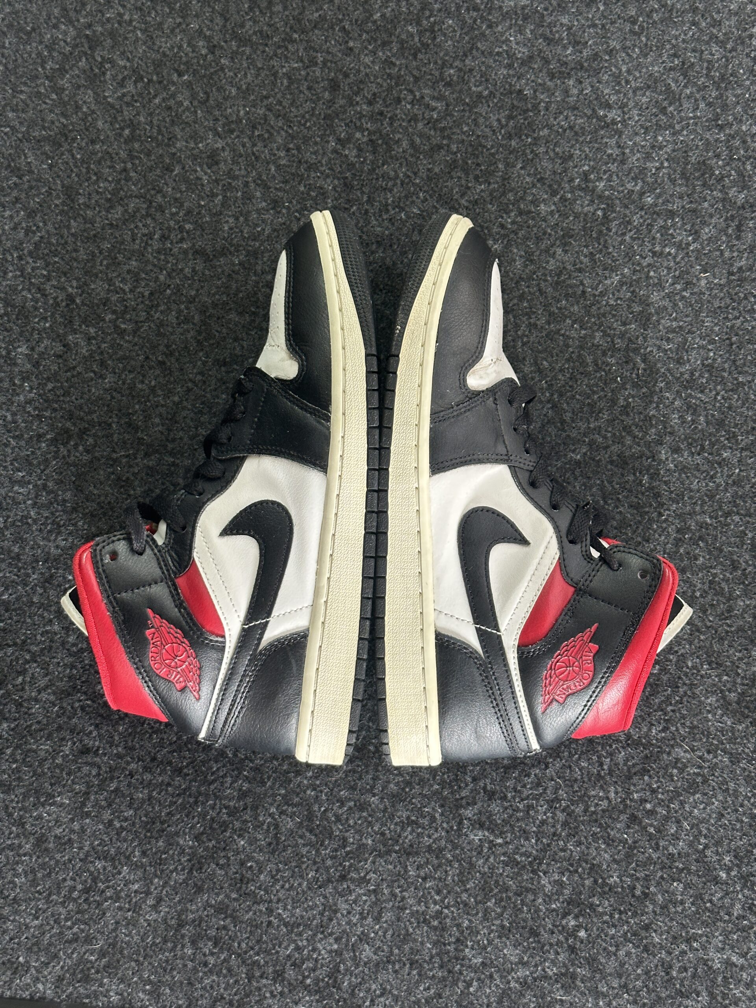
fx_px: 1398
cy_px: 504
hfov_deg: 30.3
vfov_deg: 39.7
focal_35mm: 48
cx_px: 378
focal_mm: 6.86
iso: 160
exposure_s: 1/50
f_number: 1.78
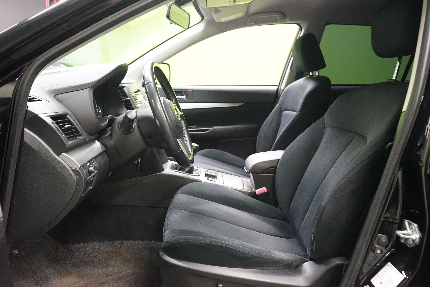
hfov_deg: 65.5
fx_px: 334
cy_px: 144
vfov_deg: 46.4
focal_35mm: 28
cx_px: 215
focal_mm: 28
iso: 6400
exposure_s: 1/50
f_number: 5
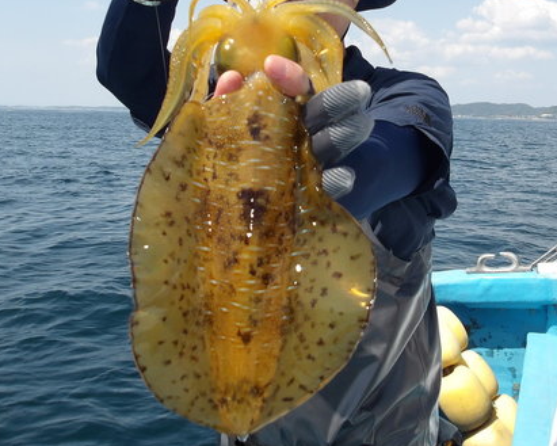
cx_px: 318
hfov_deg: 44.7
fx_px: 676
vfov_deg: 36.1
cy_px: 148
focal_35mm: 41
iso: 100
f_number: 10.4
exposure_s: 1/88
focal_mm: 4.9
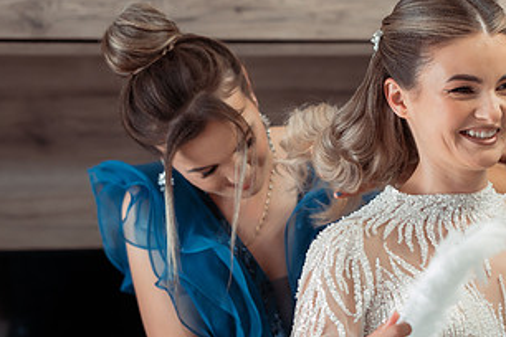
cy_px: 273
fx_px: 2263
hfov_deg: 12.7
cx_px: 418
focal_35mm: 161
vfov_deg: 8.5
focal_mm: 85
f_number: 2.5
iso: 500
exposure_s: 1/250
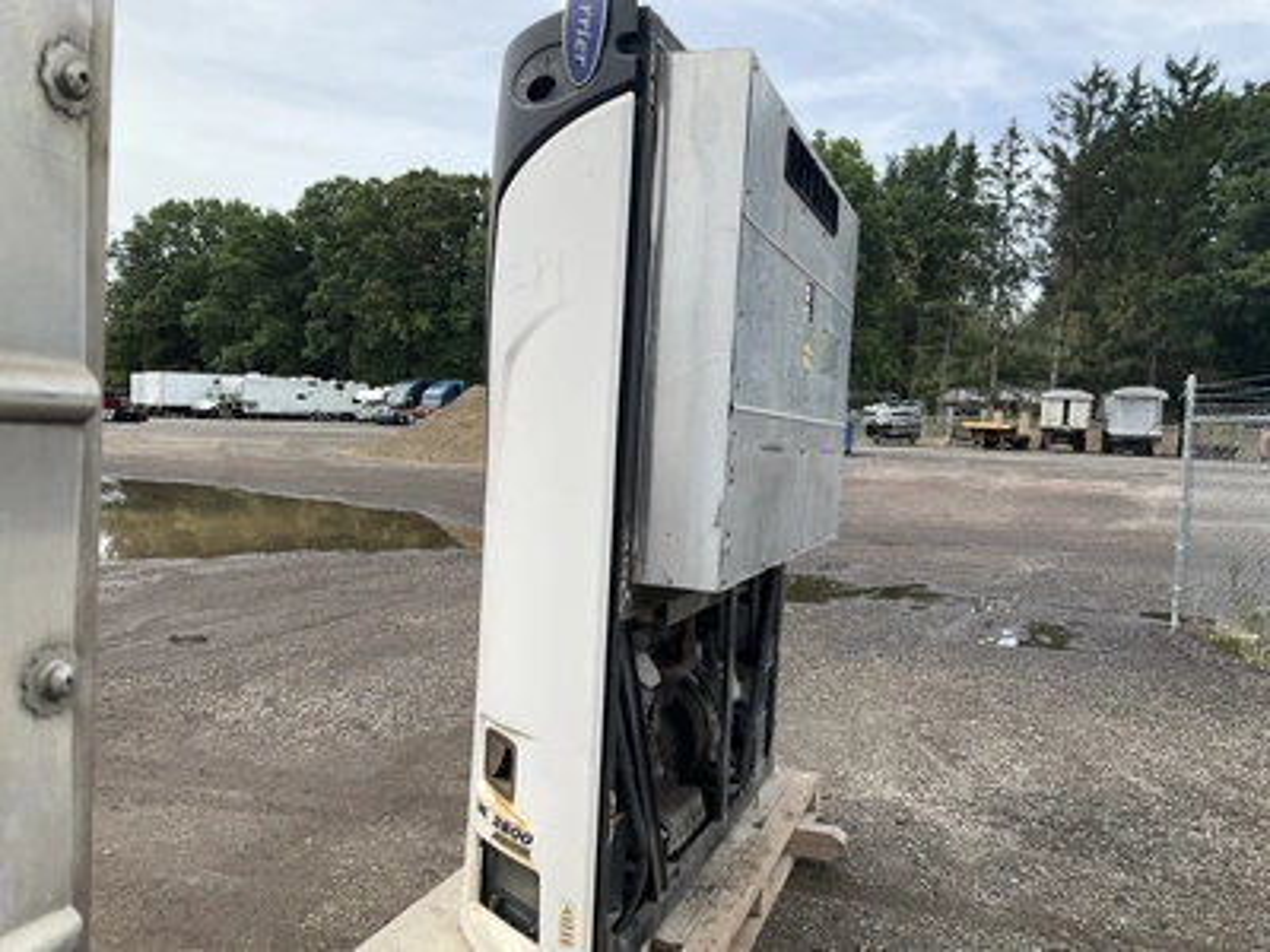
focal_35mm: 29
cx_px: 635
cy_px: 476
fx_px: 1064
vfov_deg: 48.2
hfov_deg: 61.7
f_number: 1.8
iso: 25
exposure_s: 1/1311
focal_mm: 3
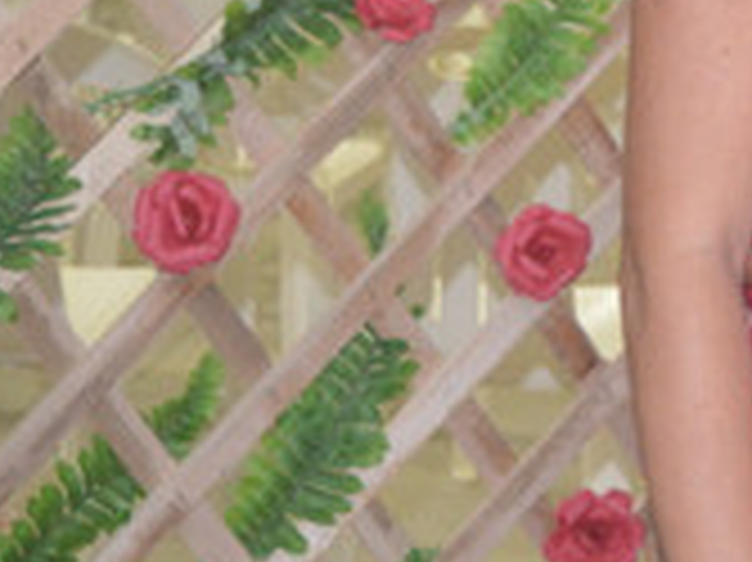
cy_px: -76
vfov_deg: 9.5
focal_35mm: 155
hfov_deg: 11.9
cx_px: 1306
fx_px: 3365
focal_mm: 28
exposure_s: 1/60
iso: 1600
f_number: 4.2
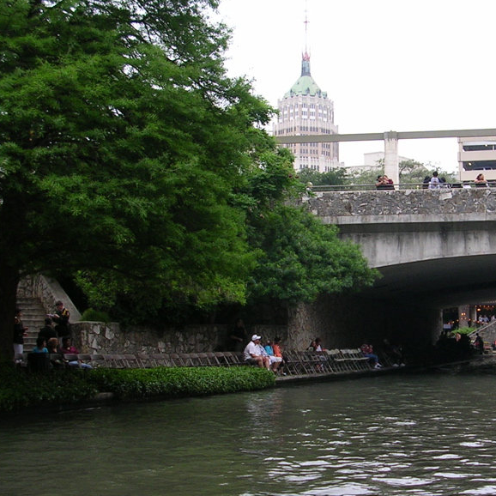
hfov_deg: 27.3
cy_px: 290
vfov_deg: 27.7
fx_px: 1005
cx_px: 383
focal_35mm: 62
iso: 50
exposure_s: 1/82.6
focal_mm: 5.8
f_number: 2.8
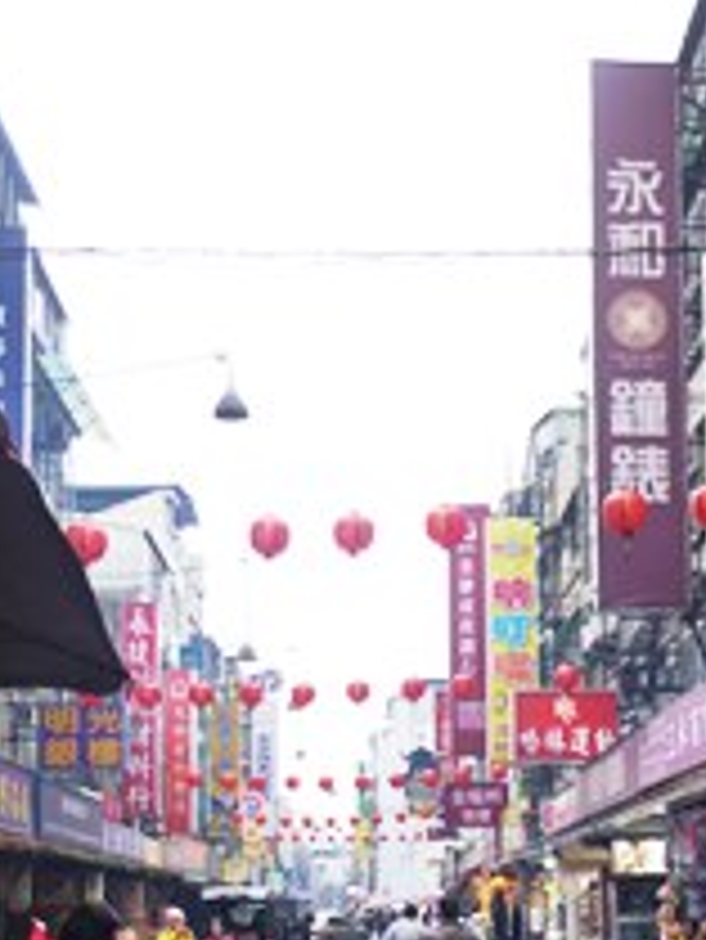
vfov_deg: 36.9
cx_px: 461
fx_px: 1331
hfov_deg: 29.5
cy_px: 810
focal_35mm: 49
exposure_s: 1/60
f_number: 3.1
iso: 160
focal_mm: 4.5
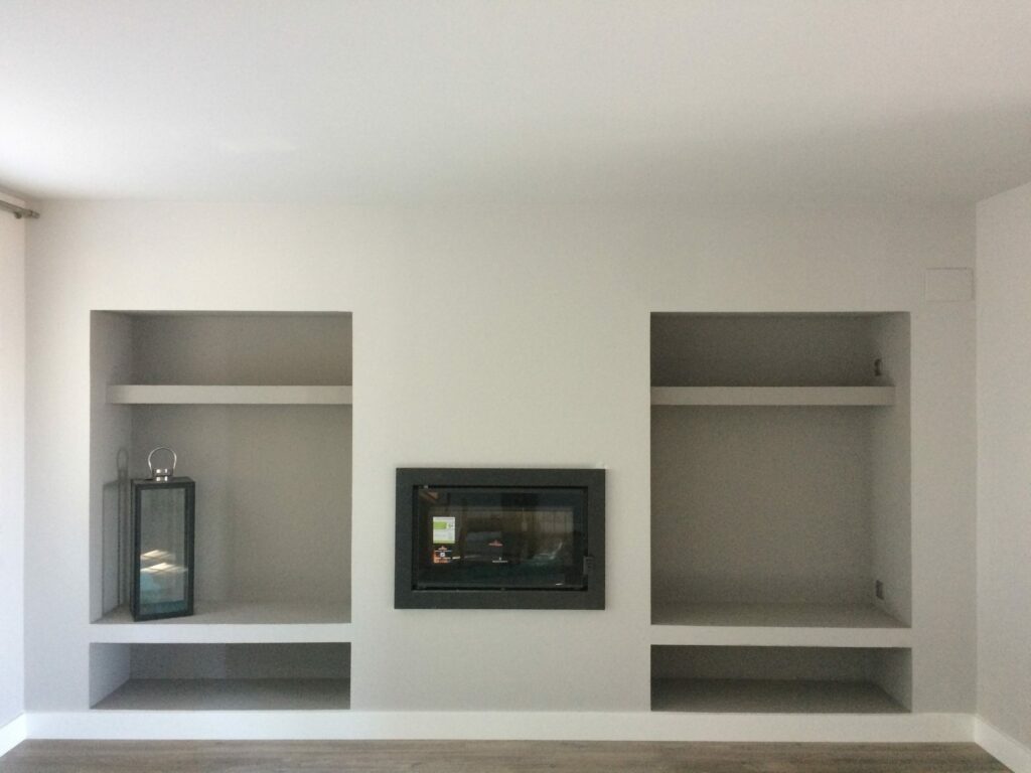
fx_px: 864
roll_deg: +1.4
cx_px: 516
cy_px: 386
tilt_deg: -1.7
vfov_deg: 48.2
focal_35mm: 29
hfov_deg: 61.7
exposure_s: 1/33
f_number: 2.2
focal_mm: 4.15
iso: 200
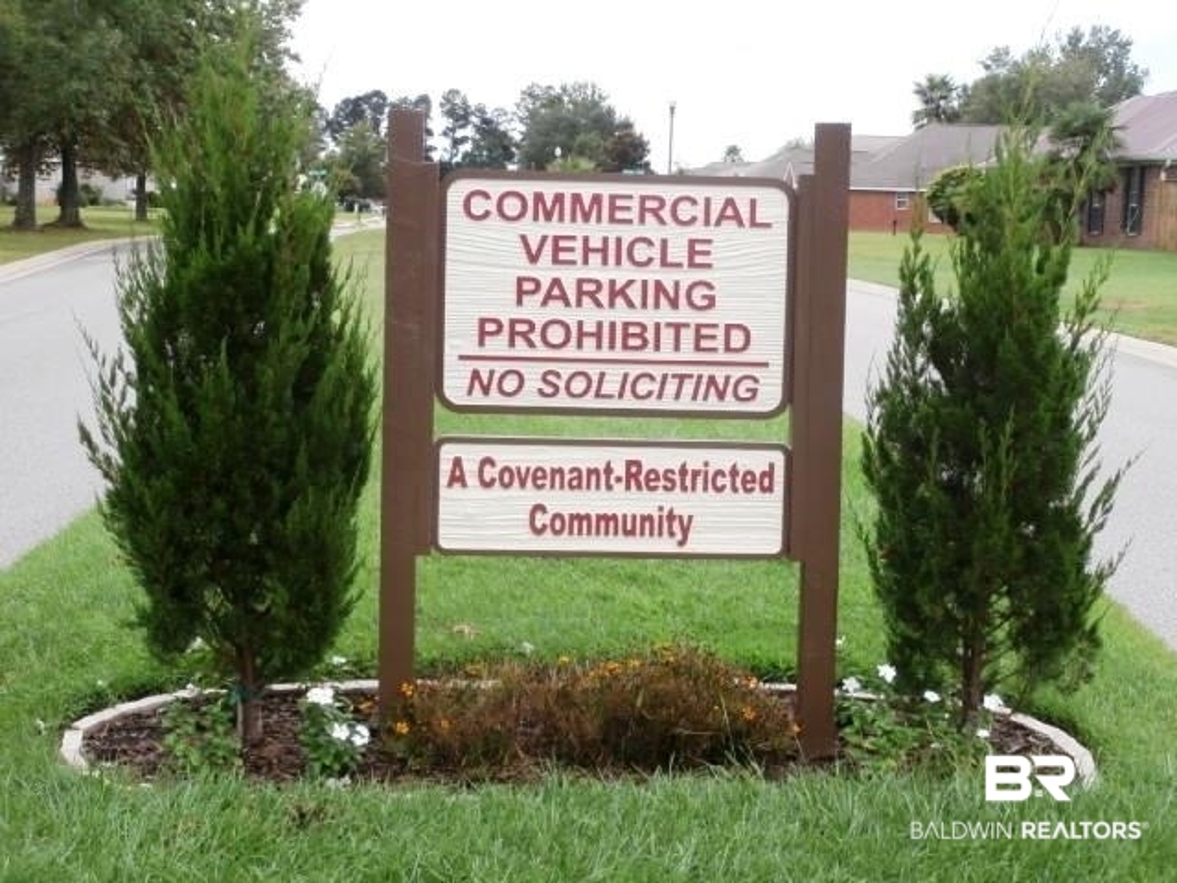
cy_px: 442
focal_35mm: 57
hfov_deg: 33.8
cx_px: 588
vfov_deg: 25.7
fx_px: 1938
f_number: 4.5
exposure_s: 1/160
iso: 100
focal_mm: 10.11
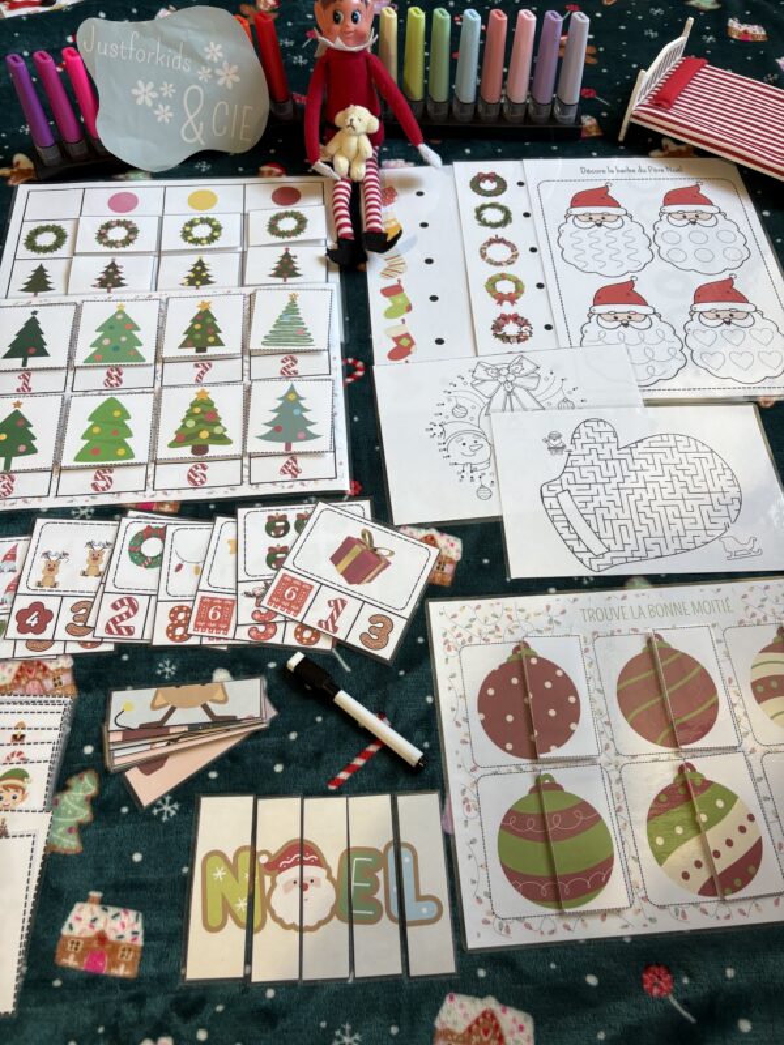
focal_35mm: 26
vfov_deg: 67.3
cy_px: 522
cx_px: 392
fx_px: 785
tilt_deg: -59.9
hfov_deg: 53.1
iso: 125
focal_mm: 5.96
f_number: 1.6
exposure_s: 1/50
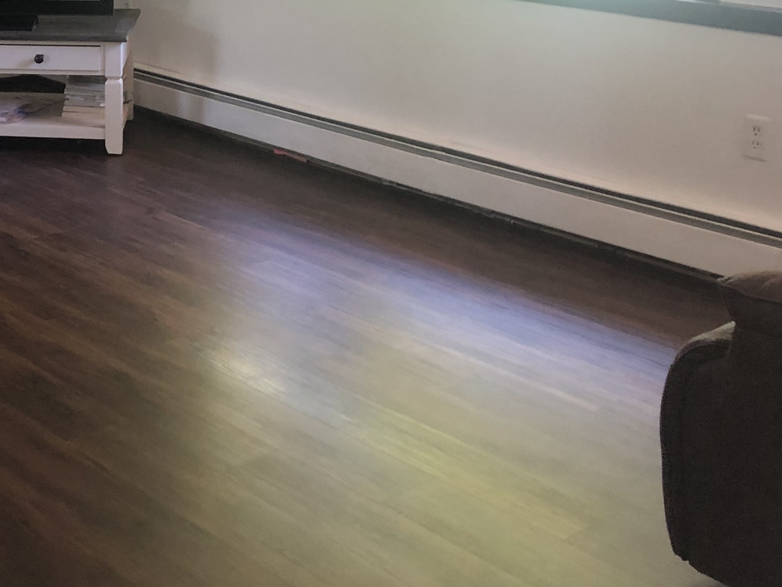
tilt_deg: -9.6
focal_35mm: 62
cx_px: 26
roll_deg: +1.7
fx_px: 1401
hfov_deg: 29.4
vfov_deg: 23.0
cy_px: 45
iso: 40
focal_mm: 4
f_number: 1.8
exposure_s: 1/20
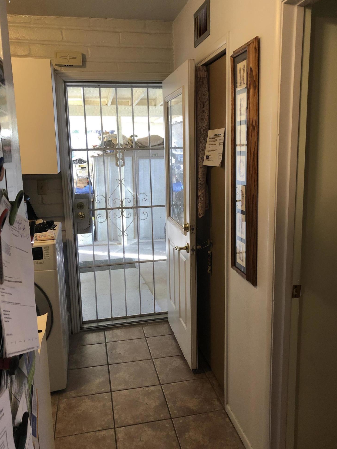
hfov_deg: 48.2
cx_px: 173
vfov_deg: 61.7
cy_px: 221
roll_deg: +0.6
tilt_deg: -9.8
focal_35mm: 29
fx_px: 376
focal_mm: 4
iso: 50
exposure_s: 1/15
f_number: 1.8
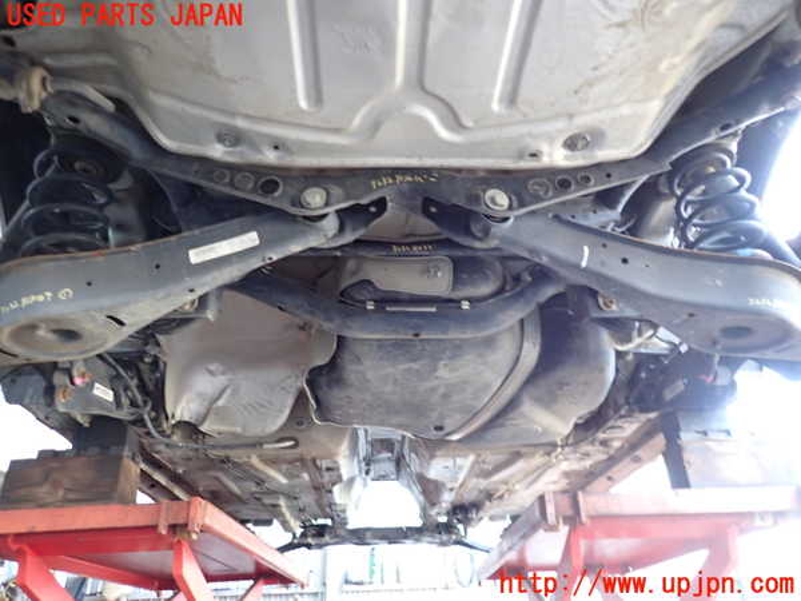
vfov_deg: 54.9
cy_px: 300
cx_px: 400
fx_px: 578
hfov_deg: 69.4
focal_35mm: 25
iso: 200
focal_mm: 4.5
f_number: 2
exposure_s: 1/30
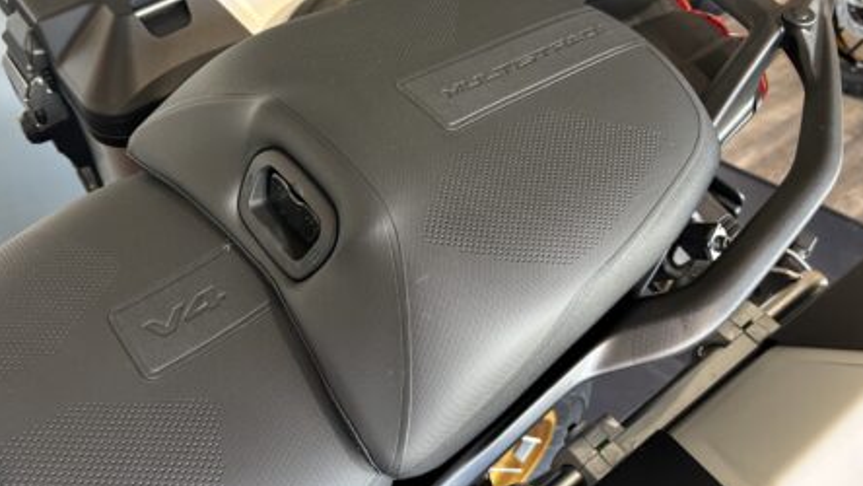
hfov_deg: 57.7
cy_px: 169
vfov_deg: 34.4
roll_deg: +0.0
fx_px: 778
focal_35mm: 34
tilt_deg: -32.1
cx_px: 355
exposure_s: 1/50
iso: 160
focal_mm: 5.96
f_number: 1.6
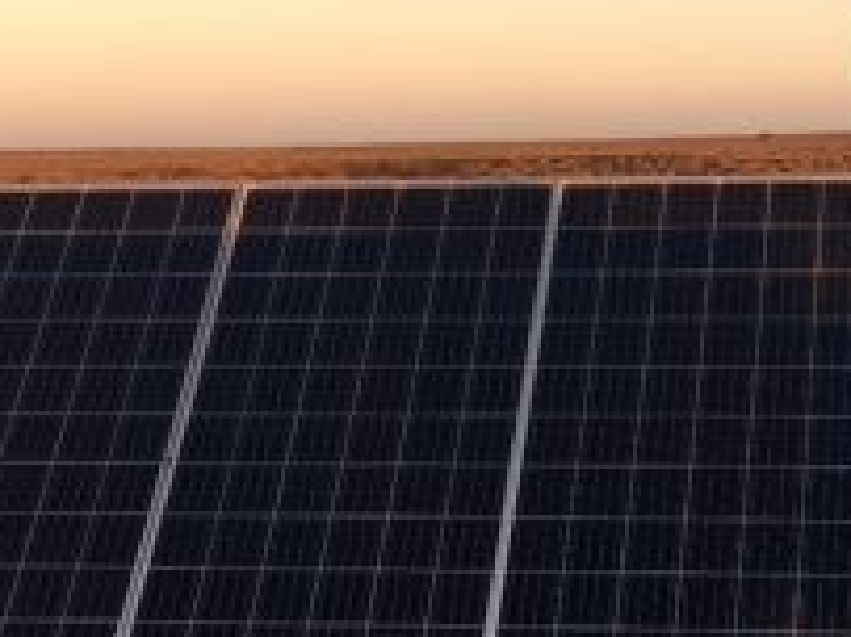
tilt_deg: -5.5
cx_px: 843
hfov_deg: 23.4
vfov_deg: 18.4
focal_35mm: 80
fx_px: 1966
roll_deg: +2.0
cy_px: 289
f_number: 2.2
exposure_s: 1/114
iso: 25
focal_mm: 4.15
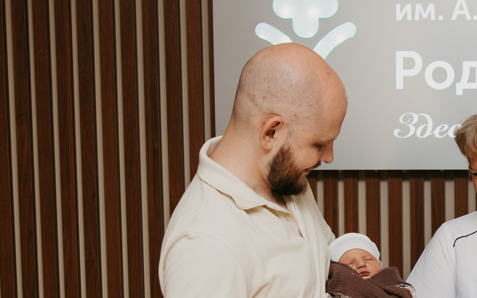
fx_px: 1157
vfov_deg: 14.6
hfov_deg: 22.5
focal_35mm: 89
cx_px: 465
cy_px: 255
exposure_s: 1/160
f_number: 4
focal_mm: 32
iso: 160
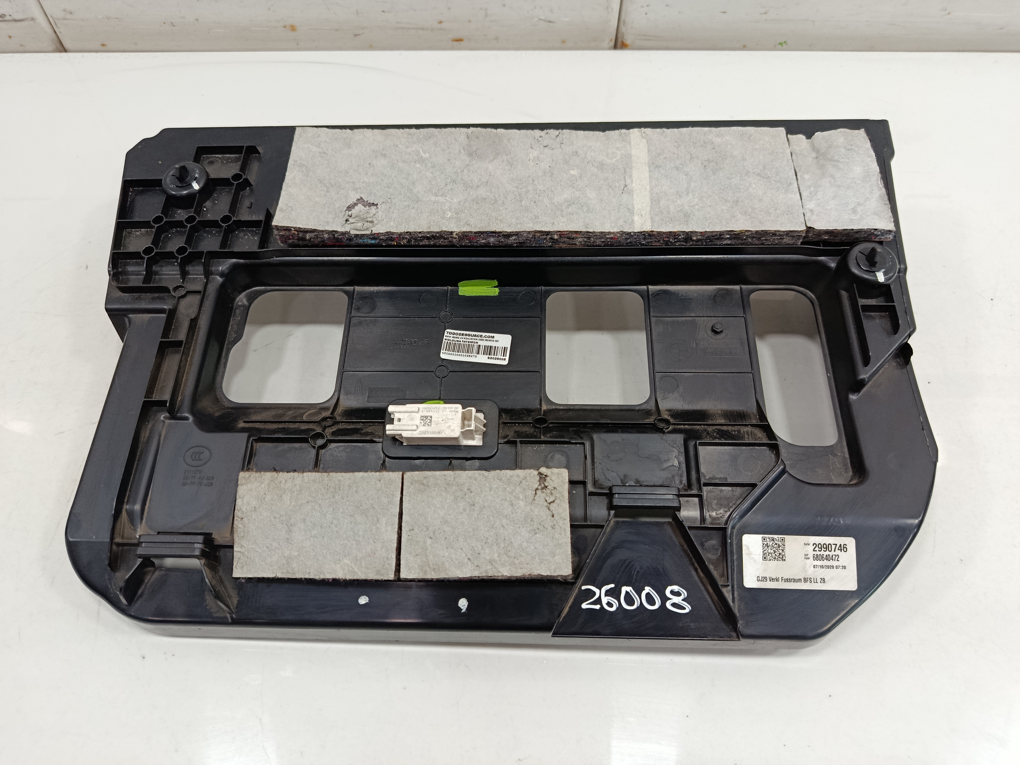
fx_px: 707
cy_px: 382
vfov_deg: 56.8
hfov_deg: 71.6
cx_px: 510
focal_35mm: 24
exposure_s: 1/50
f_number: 1.7
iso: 599
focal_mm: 5.24
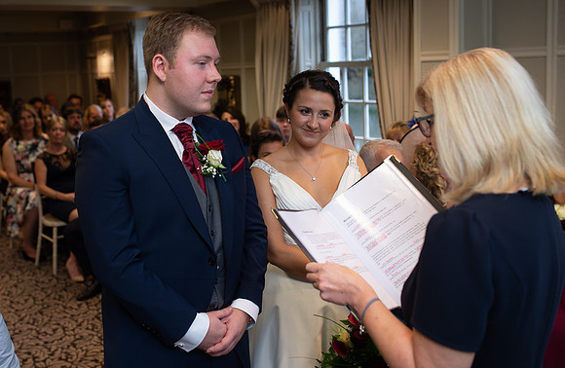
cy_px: 147
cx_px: 232
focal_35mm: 41
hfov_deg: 47.0
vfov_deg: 31.7
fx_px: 646
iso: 320
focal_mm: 35
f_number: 3.2
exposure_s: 1/100
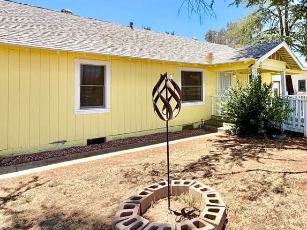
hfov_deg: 67.0
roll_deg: +0.6
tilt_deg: +2.5
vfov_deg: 54.1
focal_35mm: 25
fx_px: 222
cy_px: 83
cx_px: 211
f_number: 2.2
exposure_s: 1/770
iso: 32
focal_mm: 2.22
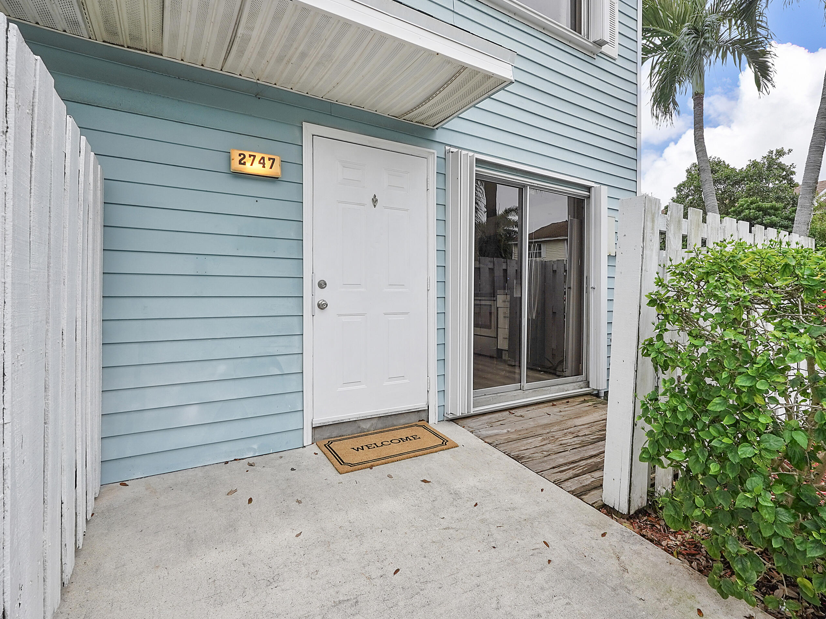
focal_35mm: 17
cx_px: 452
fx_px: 406
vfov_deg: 74.7
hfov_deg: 90.8
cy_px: 297
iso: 250
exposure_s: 1/320
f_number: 8
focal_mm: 10
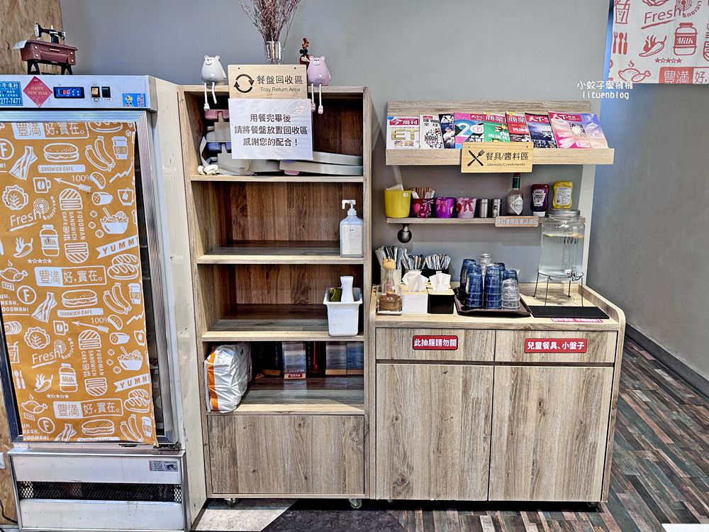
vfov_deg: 56.8
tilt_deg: -11.3
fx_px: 492
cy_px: 266
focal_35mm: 24
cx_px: 354
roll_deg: +1.4
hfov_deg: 71.6
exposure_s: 1/60
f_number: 1.78
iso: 125
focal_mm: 6.76
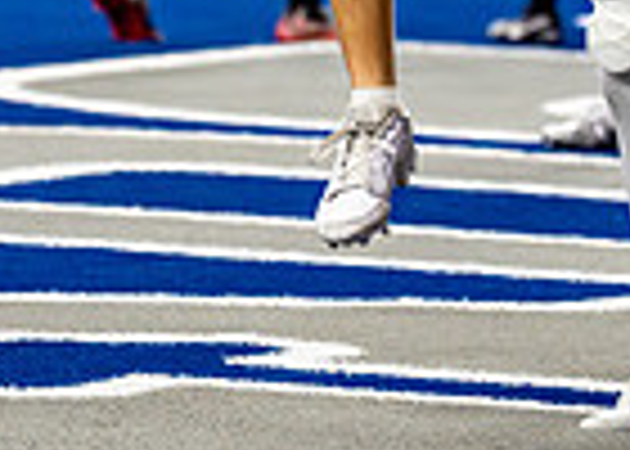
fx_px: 10807
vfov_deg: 2.4
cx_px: 384
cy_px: -469
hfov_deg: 3.3
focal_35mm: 604
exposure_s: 1/2000
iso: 5000
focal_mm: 133
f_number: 2.8
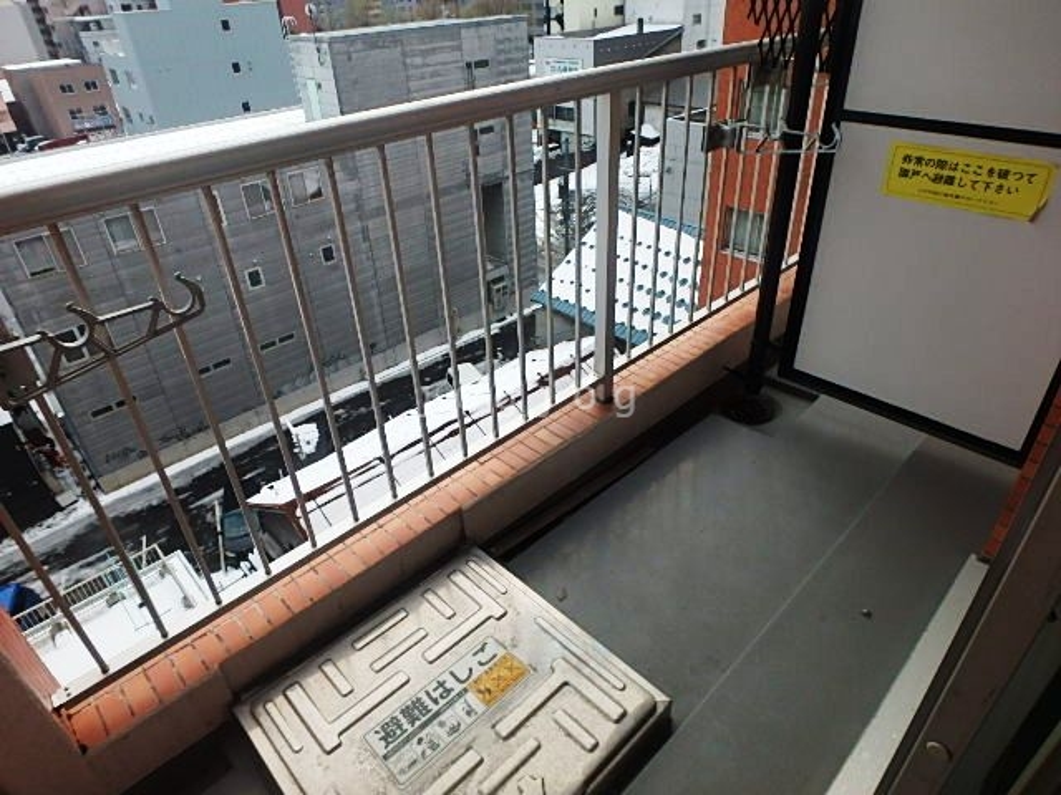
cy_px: 398
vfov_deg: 63.4
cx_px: 530
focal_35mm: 21
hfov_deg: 79.0
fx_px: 644
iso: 125
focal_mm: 3.7
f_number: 3.5
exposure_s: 1/250
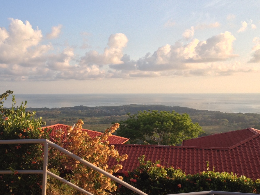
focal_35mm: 47
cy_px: 110
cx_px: 117
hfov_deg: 40.4
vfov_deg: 30.8
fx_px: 353
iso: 50
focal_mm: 4.28
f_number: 2.4
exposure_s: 1/699
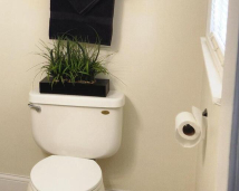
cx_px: -26
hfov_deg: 25.2
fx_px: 495
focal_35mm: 70
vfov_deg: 21.7
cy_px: 51
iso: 125
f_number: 1.8
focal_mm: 5.4
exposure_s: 1/120
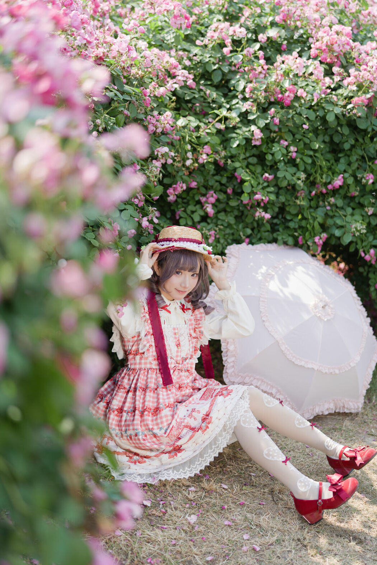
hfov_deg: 27.0
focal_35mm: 50
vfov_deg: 39.6
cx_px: 188
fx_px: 785
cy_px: 282
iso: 100
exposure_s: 1/2000
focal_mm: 50
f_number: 1.4
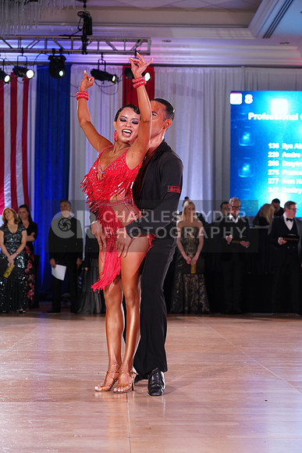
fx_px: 868
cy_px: 226
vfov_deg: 29.2
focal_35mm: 69
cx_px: 151
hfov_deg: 19.7
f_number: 5
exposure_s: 1/160
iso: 1600
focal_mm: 69
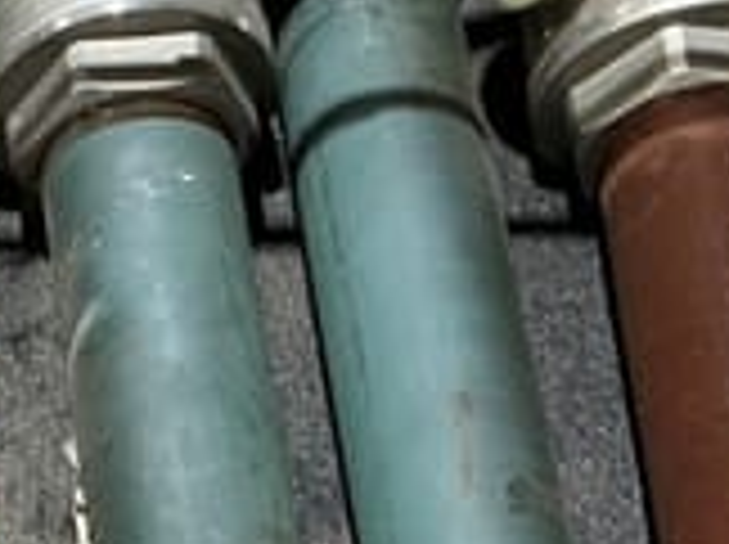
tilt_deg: -63.6
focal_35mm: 133
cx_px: -68
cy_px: 787
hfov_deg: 14.5
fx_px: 2797
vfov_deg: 10.8
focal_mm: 3
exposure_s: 1/50
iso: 100
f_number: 1.8
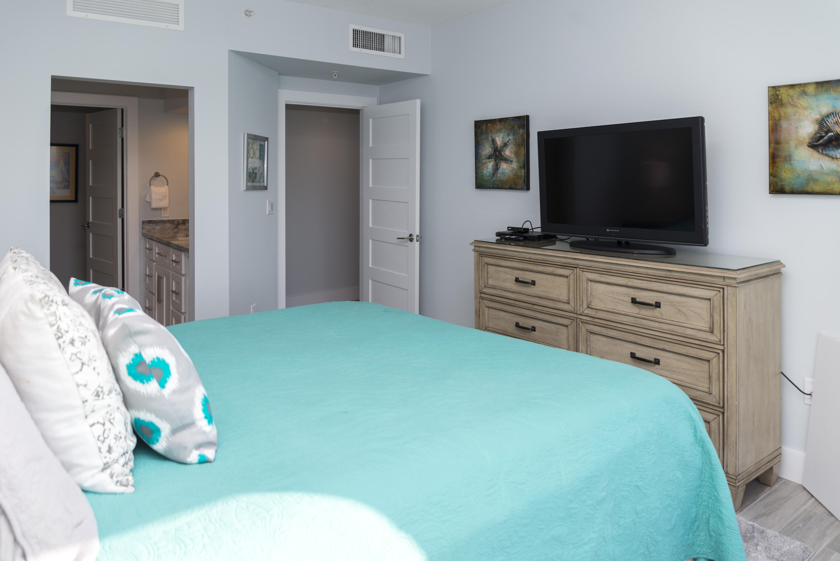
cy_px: 280
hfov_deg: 73.7
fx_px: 560
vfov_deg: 53.2
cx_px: 420
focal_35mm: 24
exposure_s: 1/250
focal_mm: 24
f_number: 3.5
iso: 125
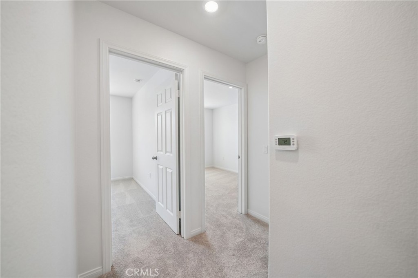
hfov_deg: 108.3
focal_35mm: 13
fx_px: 151
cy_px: 139
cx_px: 209
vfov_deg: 85.4
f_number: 6.3
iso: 160
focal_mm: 13
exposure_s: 1/30
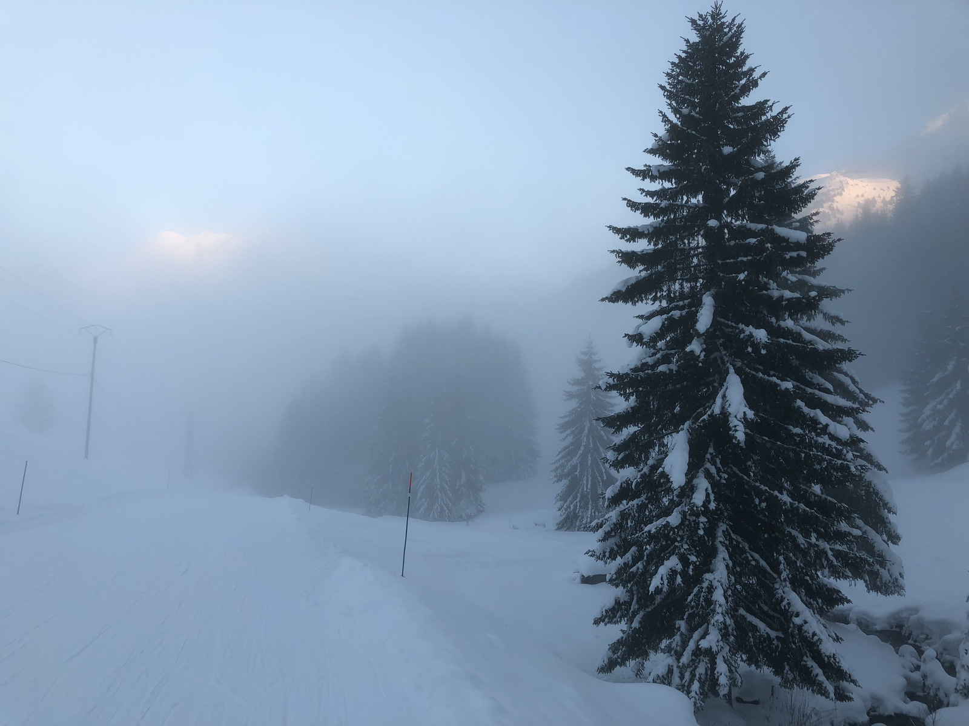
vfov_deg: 49.7
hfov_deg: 63.4
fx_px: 784
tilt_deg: +5.4
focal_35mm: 28
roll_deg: +0.1
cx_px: 484
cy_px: 363
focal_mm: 4
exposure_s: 1/161
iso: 20
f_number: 1.8
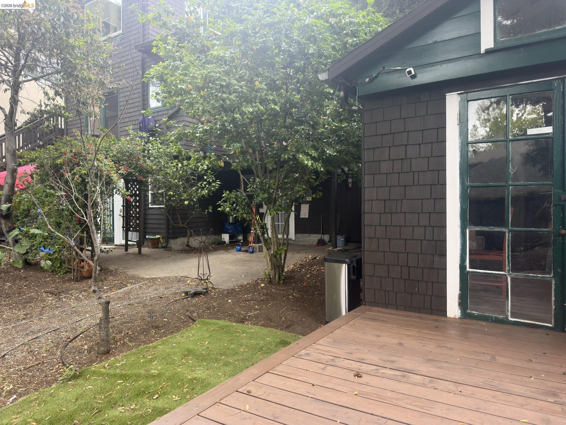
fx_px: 392
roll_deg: +0.1
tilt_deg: +0.4
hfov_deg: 71.6
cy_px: 212
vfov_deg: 56.8
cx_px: 283
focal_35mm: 24
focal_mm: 6.86
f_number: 1.78
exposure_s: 1/121
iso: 64
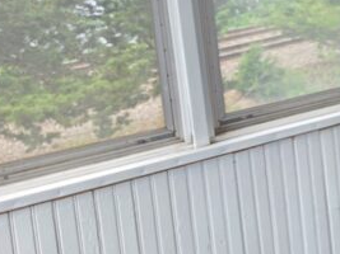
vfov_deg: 25.8
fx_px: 511
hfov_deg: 25.2
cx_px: 541
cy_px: -28
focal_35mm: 52
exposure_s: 1/120
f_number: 1.9
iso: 40
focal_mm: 2.2
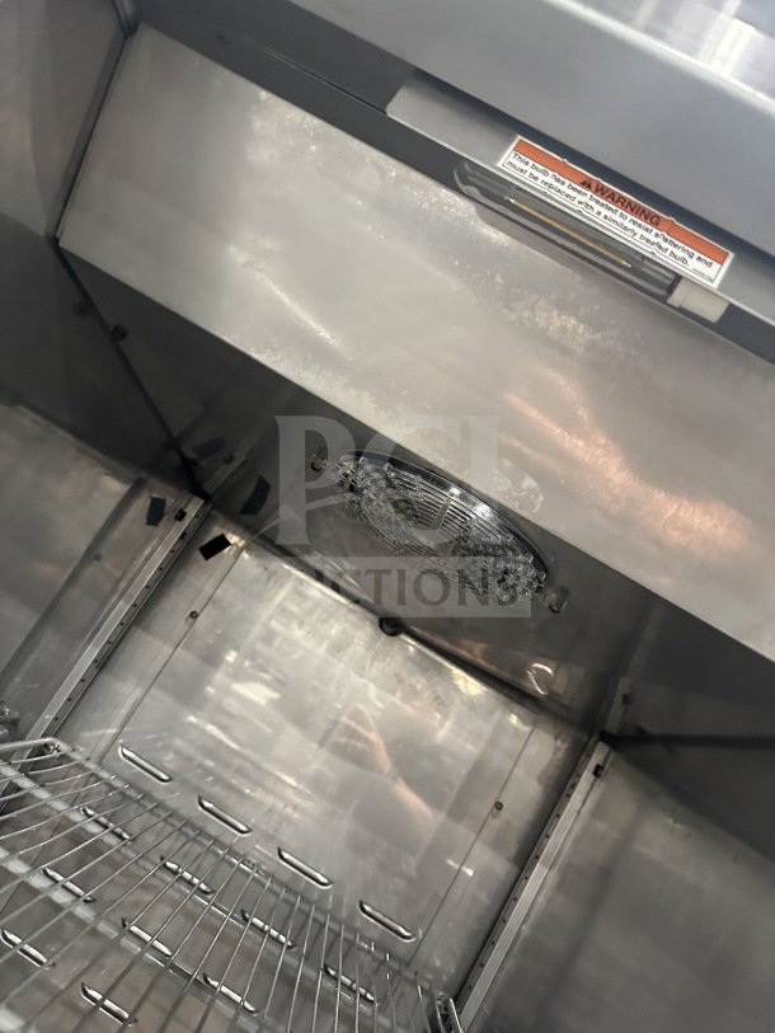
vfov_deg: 71.6
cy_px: 516
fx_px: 716
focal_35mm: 24
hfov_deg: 56.8
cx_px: 388
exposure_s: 1/60
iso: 800
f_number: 1.78
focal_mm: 6.86
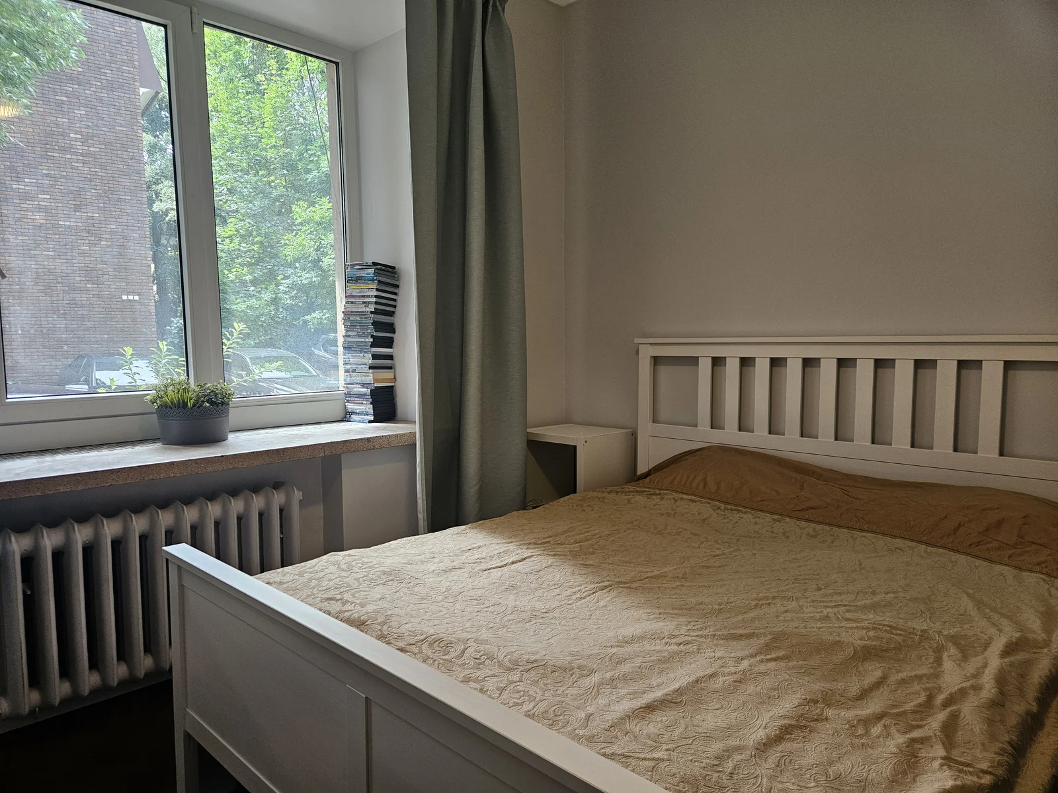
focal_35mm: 23
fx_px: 703
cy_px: 396
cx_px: 529
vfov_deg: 58.9
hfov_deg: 73.9
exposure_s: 1/100
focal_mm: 5.4
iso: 125
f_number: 1.8
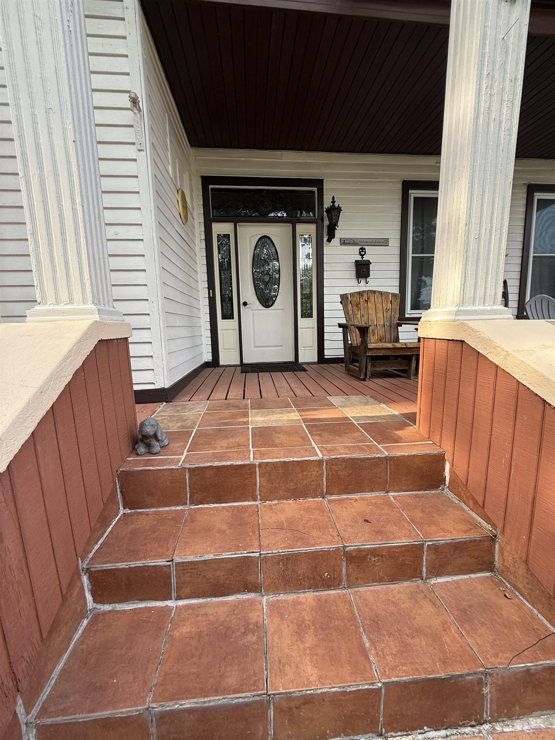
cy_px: 370
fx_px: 299
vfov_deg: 102.1
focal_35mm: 14
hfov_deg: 85.7
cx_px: 278
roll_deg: +1.0
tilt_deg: -5.9
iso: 50
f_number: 2.2
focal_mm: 2.22
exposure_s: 1/113
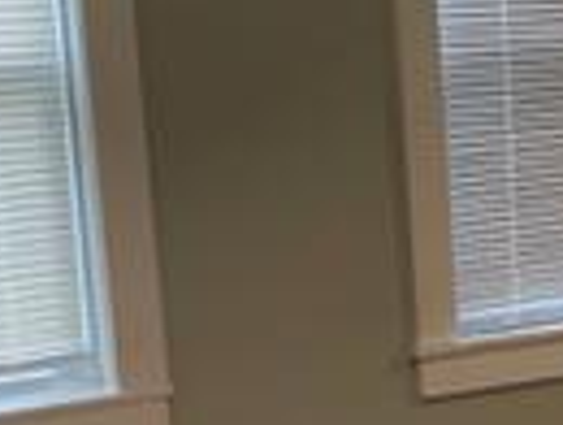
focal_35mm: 128
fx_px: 2086
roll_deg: +0.8
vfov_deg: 11.6
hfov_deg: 13.9
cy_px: 269
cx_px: 970
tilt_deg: -10.2
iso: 125
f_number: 1.6
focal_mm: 5.1
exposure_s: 1/120
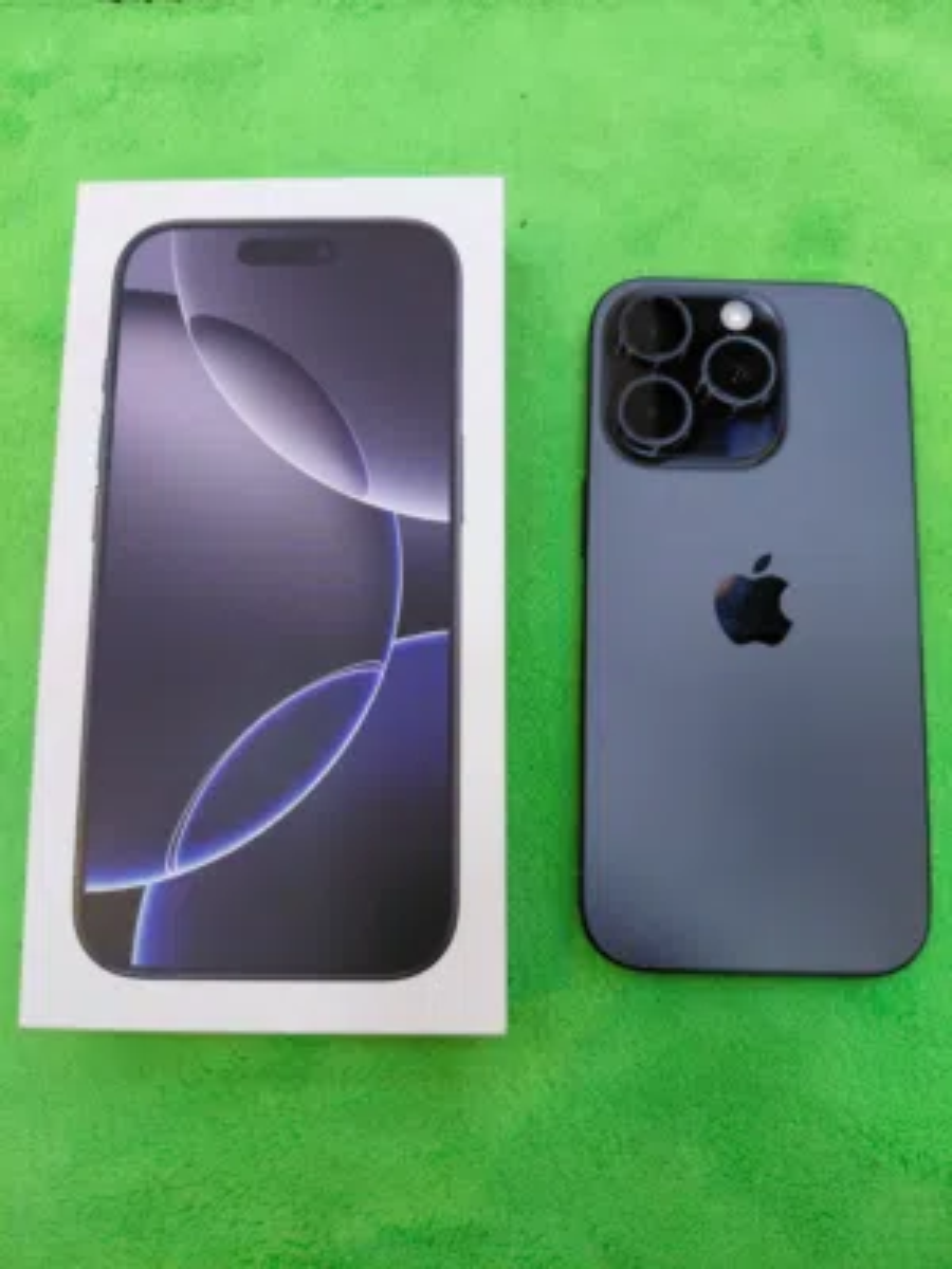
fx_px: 917
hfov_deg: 54.9
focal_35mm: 25
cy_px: 634
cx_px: 476
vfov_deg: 69.4
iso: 80
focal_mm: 4.69
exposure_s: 1/100
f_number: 1.8
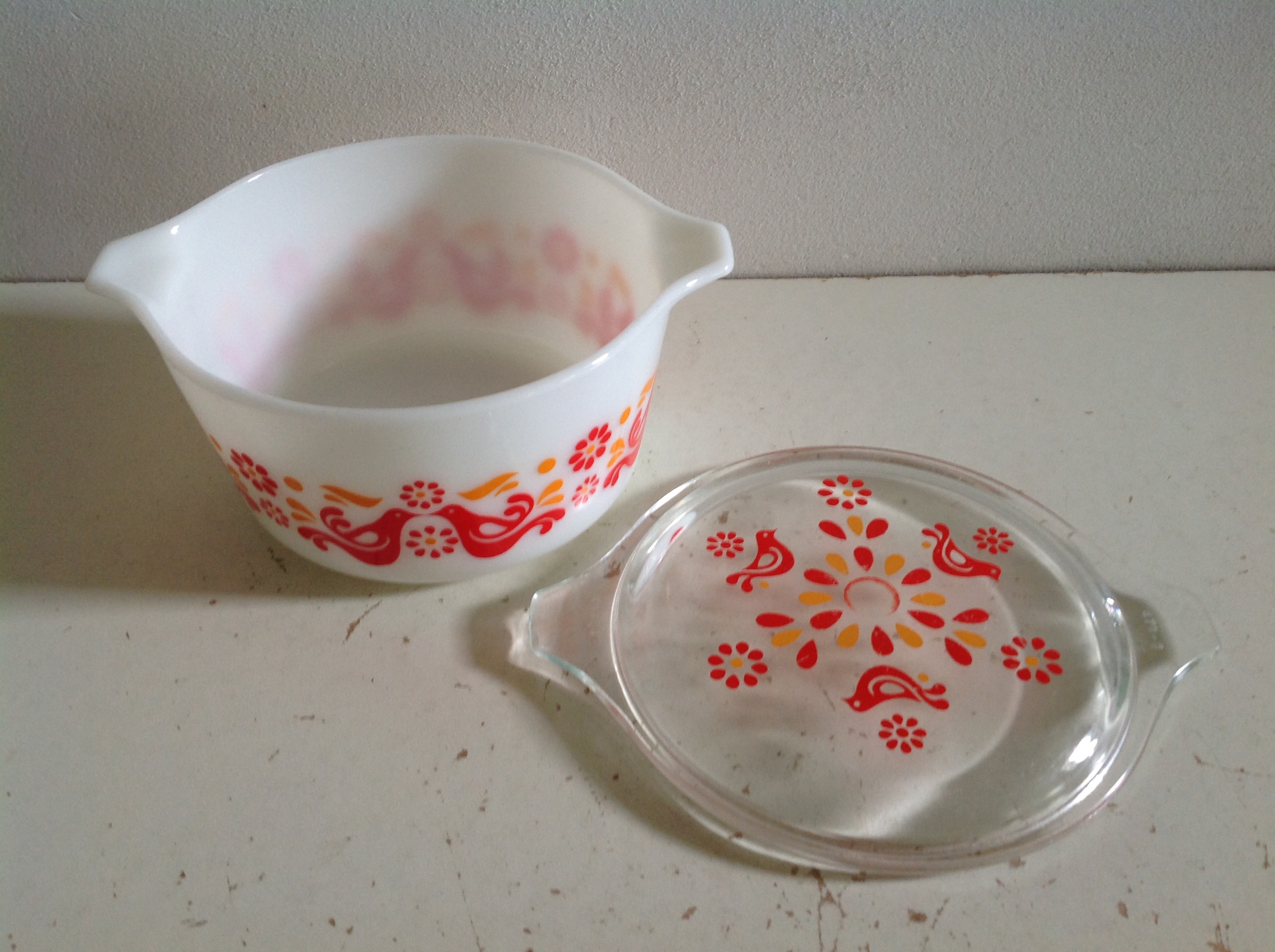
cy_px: 476
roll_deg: +0.2
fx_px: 1287
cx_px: 638
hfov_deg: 52.7
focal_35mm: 35
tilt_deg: -41.1
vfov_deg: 40.6
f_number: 2.4
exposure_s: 1/15
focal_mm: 4.28
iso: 80
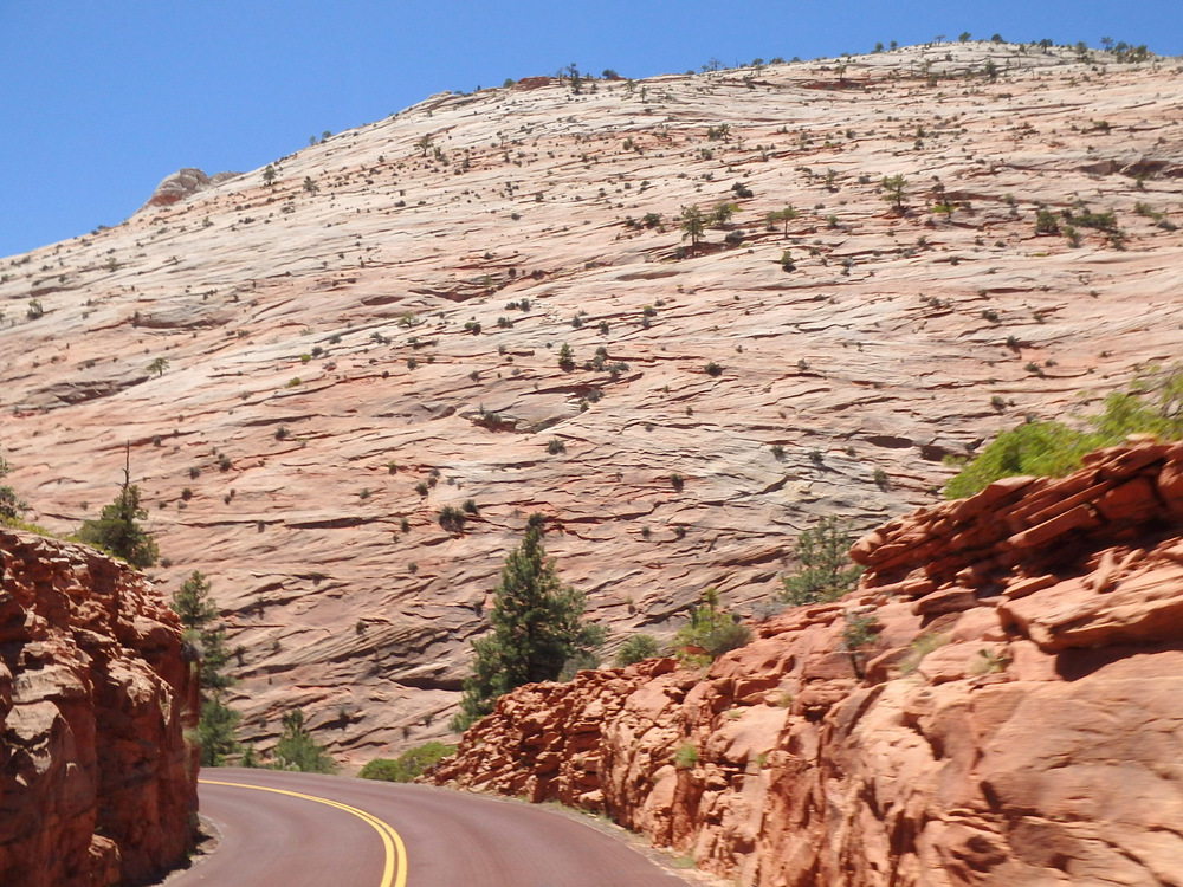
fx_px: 1230
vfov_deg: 39.7
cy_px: 444
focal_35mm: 36
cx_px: 592
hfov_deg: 51.4
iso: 125
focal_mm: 6.4
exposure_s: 1/125
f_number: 13
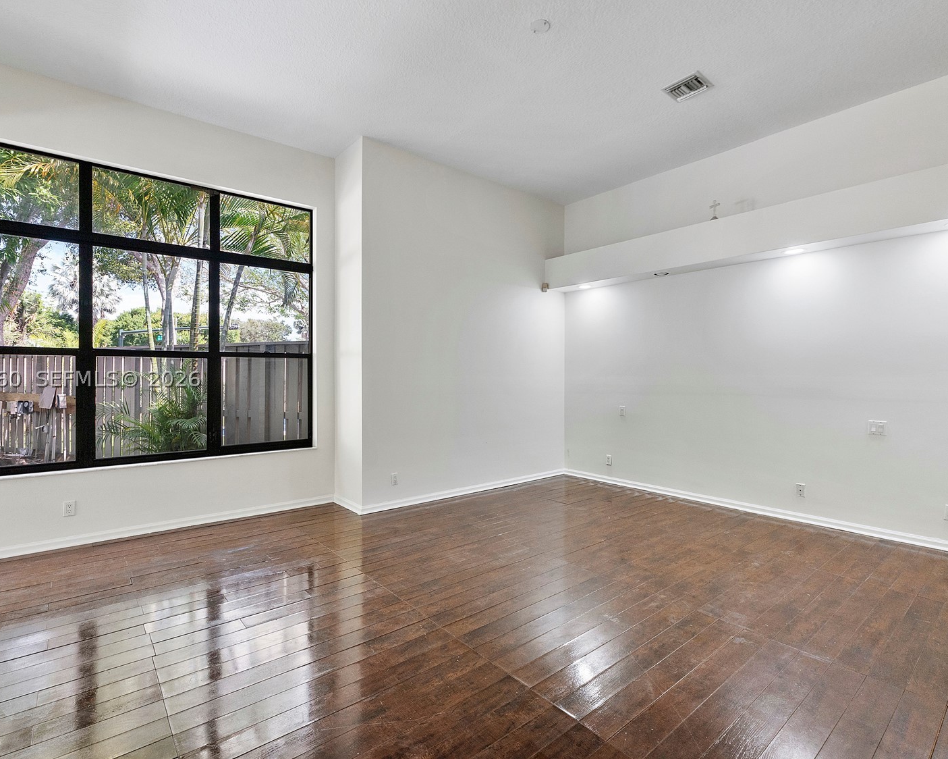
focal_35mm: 17
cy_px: 378
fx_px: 477
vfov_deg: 77.0
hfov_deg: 89.6
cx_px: 466
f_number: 8
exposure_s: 1/50
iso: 500
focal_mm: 10
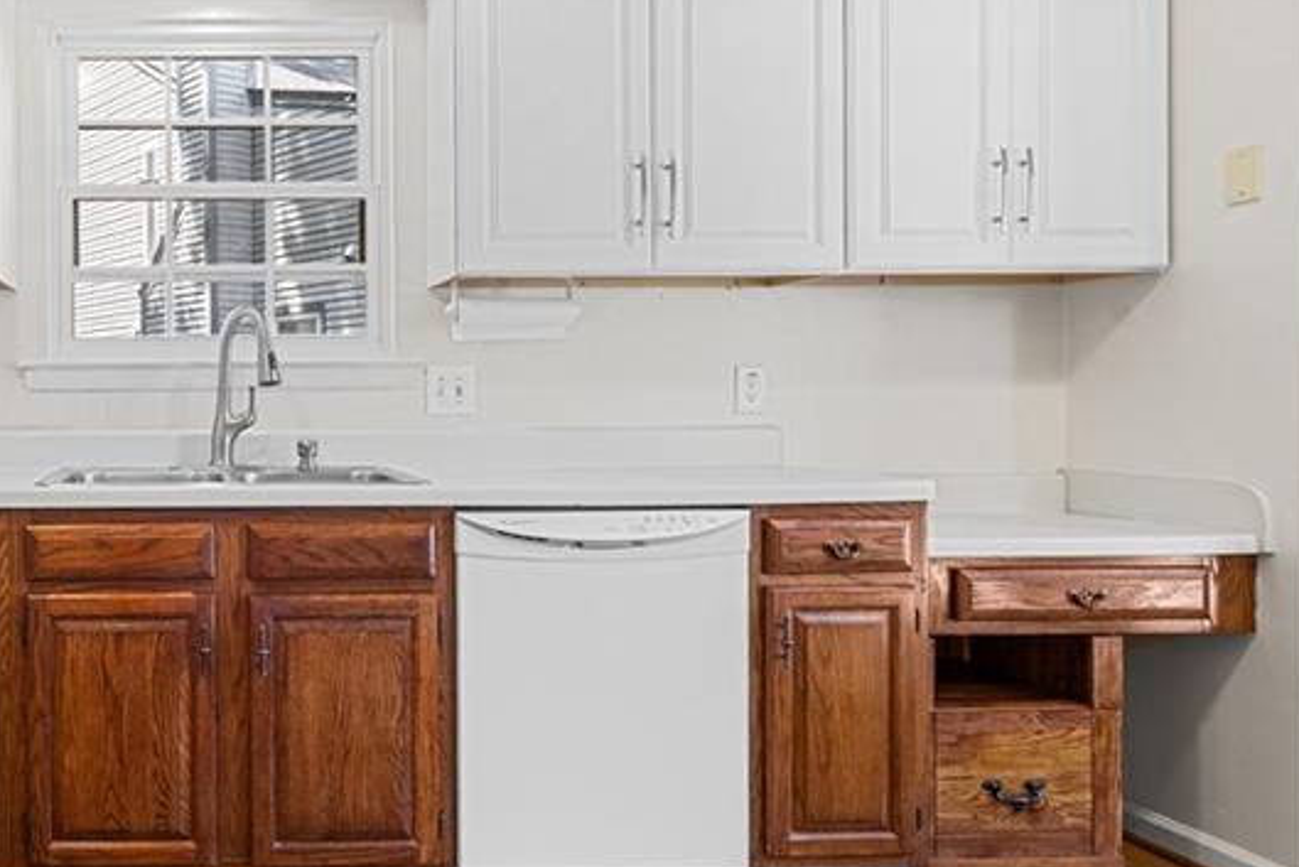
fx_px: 1119
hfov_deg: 54.4
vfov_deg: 42.4
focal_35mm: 31
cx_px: 192
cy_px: 434
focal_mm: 16
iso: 800
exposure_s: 1/6
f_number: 8
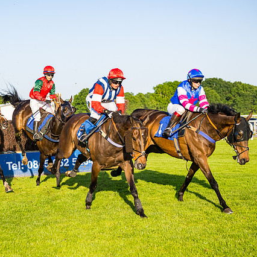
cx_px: 79
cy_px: 131
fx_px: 798
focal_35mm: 95
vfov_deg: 18.3
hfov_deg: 18.2
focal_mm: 70
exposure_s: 1/2500
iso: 400
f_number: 4
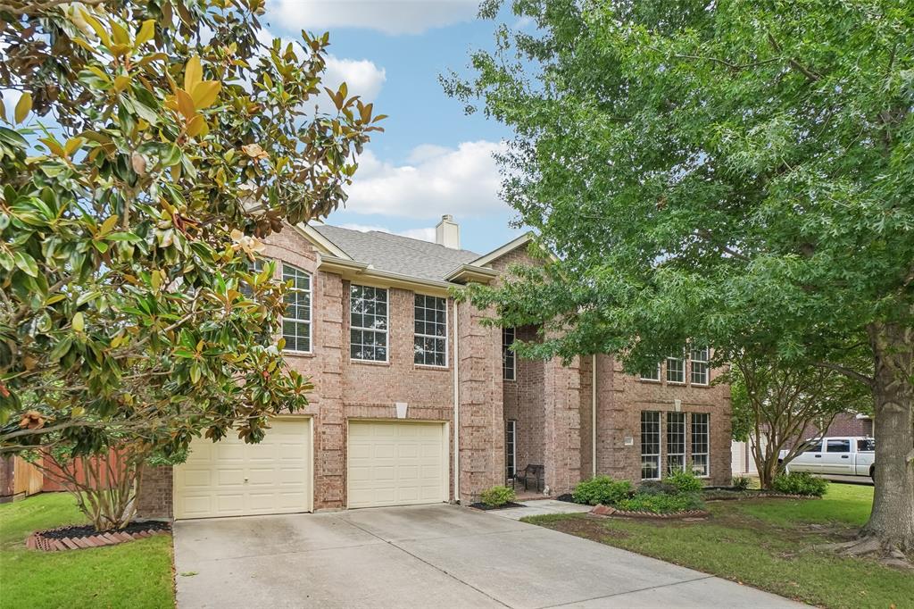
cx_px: 457
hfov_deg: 86.9
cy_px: 304
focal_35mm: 19
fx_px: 482
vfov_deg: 64.5
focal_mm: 13
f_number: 8
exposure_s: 1/320
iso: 400
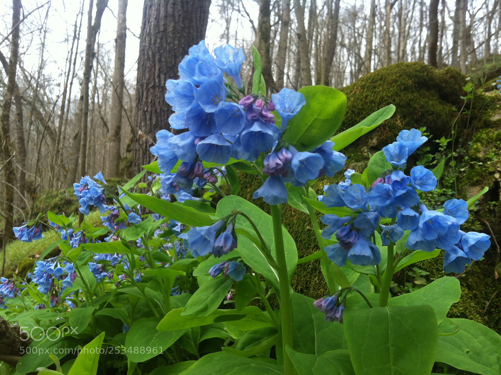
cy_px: 188
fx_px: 506
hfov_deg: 52.7
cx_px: 250
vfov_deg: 40.6
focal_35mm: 35
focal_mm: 3.85
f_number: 2.8
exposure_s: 1/197
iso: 80
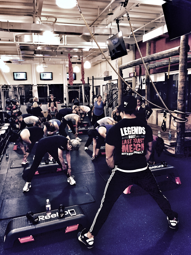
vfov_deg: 61.7
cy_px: 128
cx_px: 96
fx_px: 213
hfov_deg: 48.2
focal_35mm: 29
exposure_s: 1/24
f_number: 2.2
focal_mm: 4.15
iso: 250
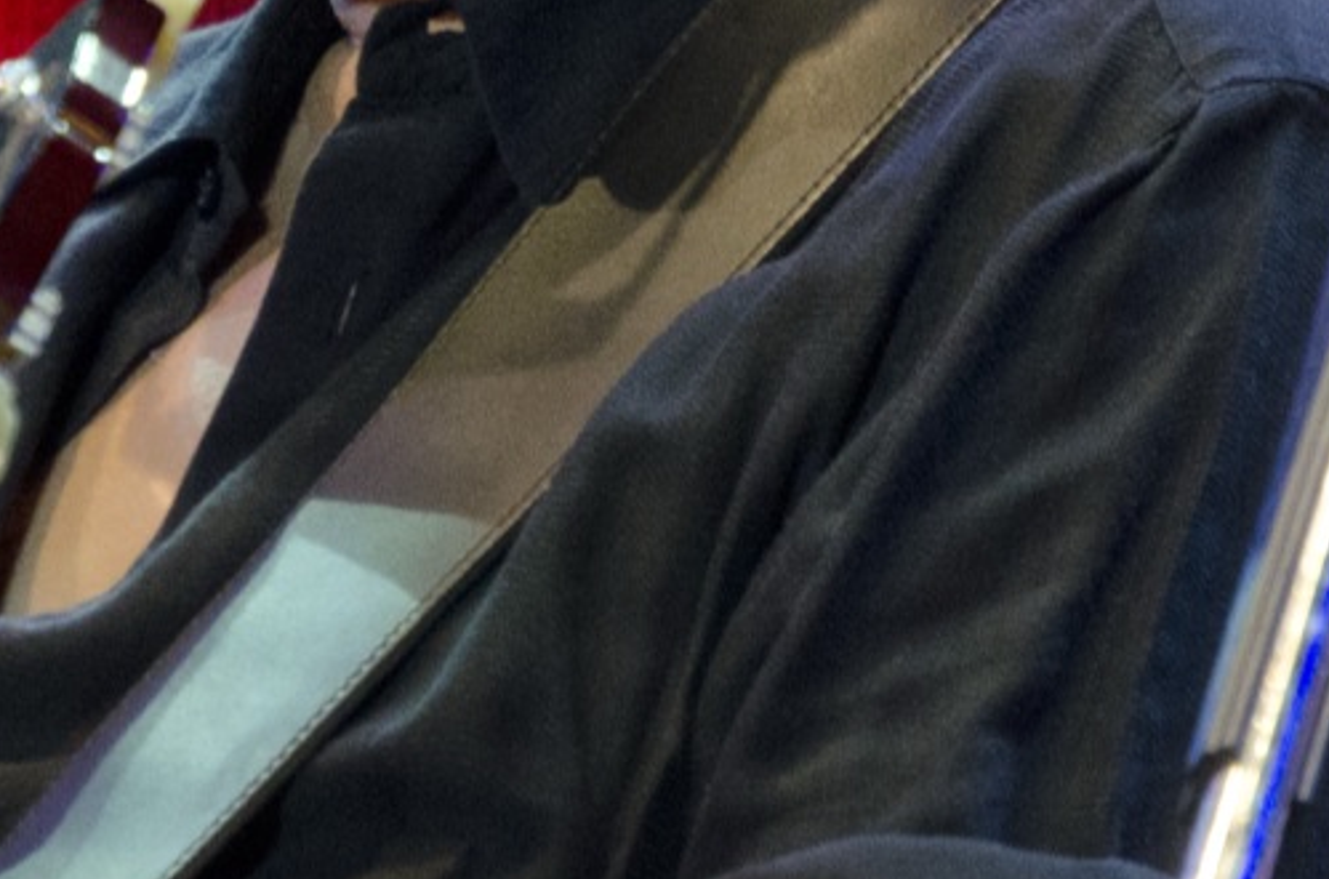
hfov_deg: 1.8
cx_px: 338
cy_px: 281
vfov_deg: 1.2
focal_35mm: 1154
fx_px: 42494
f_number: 5.6
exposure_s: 1/160
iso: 1600
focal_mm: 200
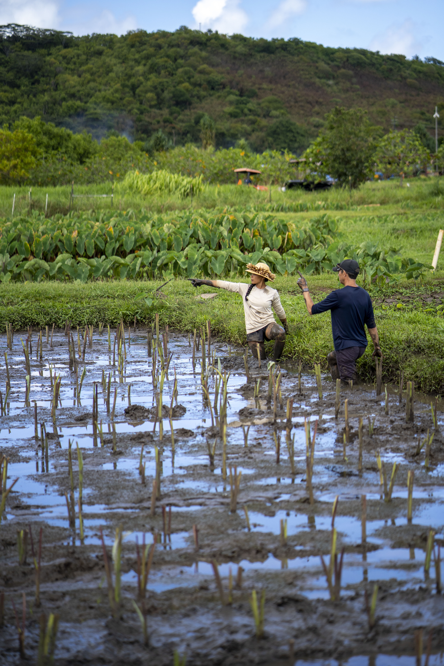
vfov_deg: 23.9
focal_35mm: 85
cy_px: 333
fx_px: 1572
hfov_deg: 16.1
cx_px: 222
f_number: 1.8
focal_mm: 85
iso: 400
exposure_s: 1/6400
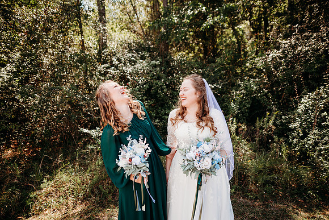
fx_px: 219
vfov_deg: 53.2
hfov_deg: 73.7
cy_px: 110
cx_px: 164
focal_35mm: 24
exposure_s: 1/800
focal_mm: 24
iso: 100
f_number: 2.2
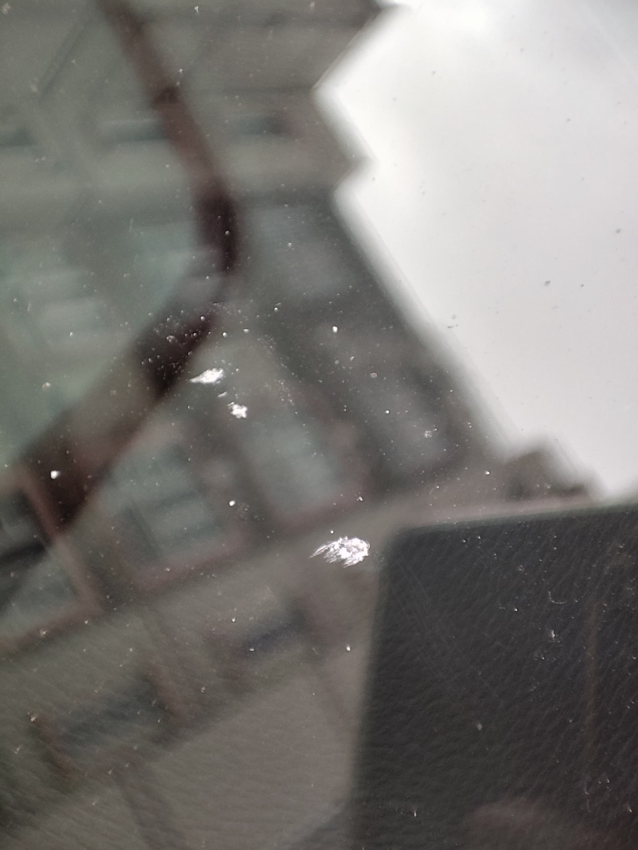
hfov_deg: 29.7
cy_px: 425
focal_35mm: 49
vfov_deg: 38.9
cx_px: 319
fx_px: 1204
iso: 58
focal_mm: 4.1
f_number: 2.4
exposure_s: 1/100
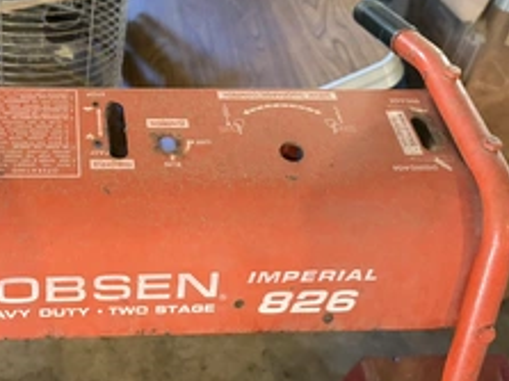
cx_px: 110
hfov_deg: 42.1
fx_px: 632
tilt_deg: -45.7
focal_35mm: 43
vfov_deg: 33.6
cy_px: 203
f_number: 1.78
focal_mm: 6.76
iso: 800
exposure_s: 1/60
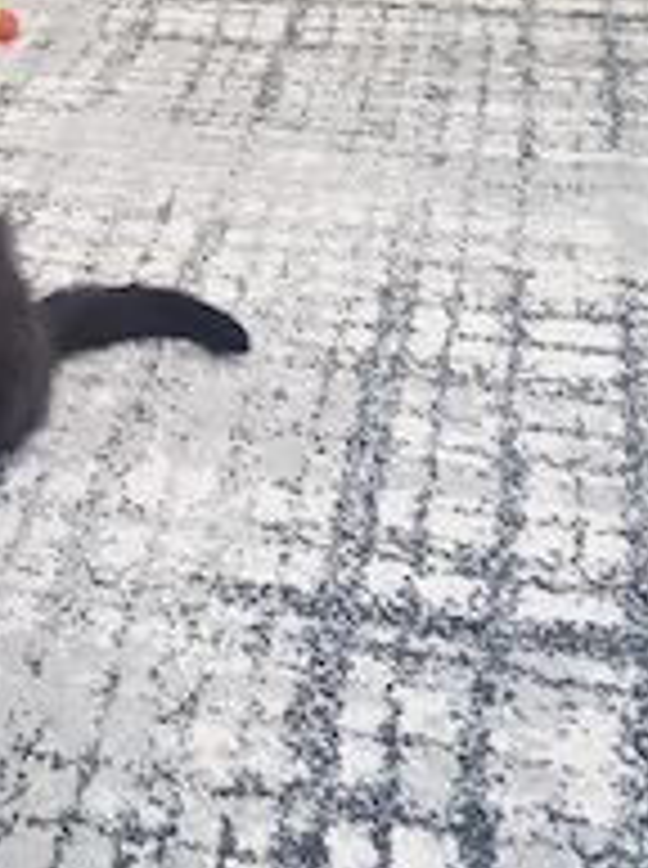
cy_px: 405
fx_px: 1352
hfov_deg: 26.1
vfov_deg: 35.6
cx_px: 76
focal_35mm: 54
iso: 200
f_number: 1.7
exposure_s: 1/30
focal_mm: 4.2
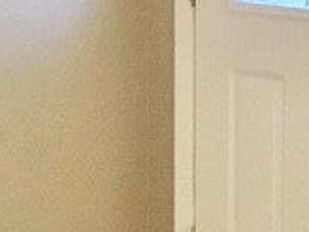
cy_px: 145
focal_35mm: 194
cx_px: -100
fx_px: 1732
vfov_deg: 7.7
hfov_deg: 10.0
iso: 200
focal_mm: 3.3
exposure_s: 1/20
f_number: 2.4
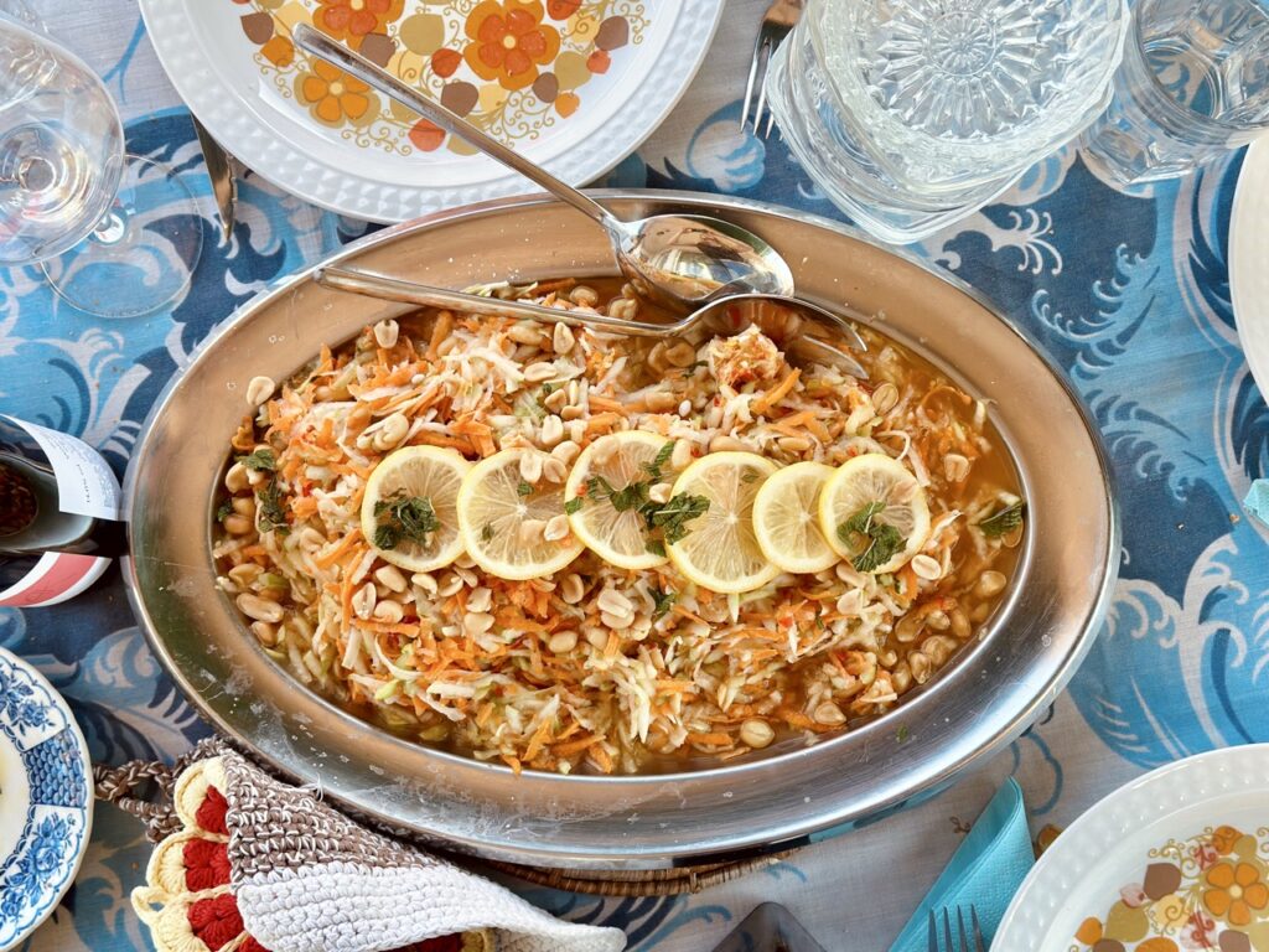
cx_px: 634
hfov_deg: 39.7
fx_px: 1760
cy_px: 476
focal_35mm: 48
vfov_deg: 30.3
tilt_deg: -86.4
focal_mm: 6.86
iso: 80
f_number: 1.78
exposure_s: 1/203
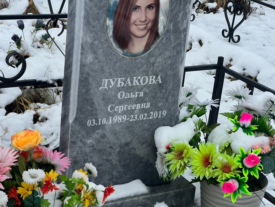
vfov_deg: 19.1
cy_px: 104
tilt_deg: -20.6
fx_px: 612
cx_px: 138
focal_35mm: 77
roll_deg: -5.2
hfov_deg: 25.3
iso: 40
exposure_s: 1/99
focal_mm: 9
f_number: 2.8
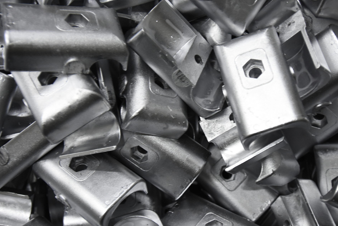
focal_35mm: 51
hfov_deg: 39.0
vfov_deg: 26.7
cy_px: 121
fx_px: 476
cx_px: 201
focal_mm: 25
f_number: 2.8
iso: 1600
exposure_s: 1/160
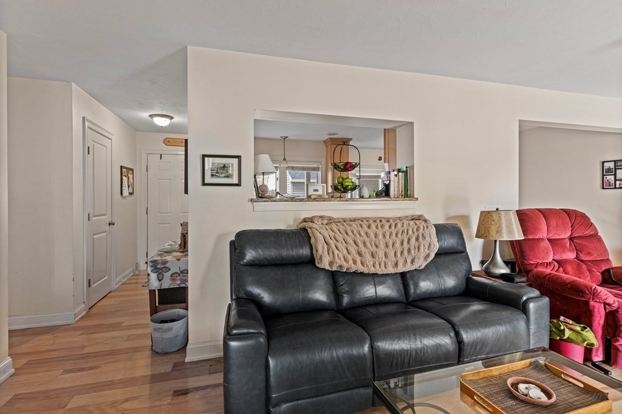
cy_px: 207
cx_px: 311
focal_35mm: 17
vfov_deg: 70.4
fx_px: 294
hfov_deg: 93.3
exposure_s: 1/1.25
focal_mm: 17
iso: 320
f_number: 9
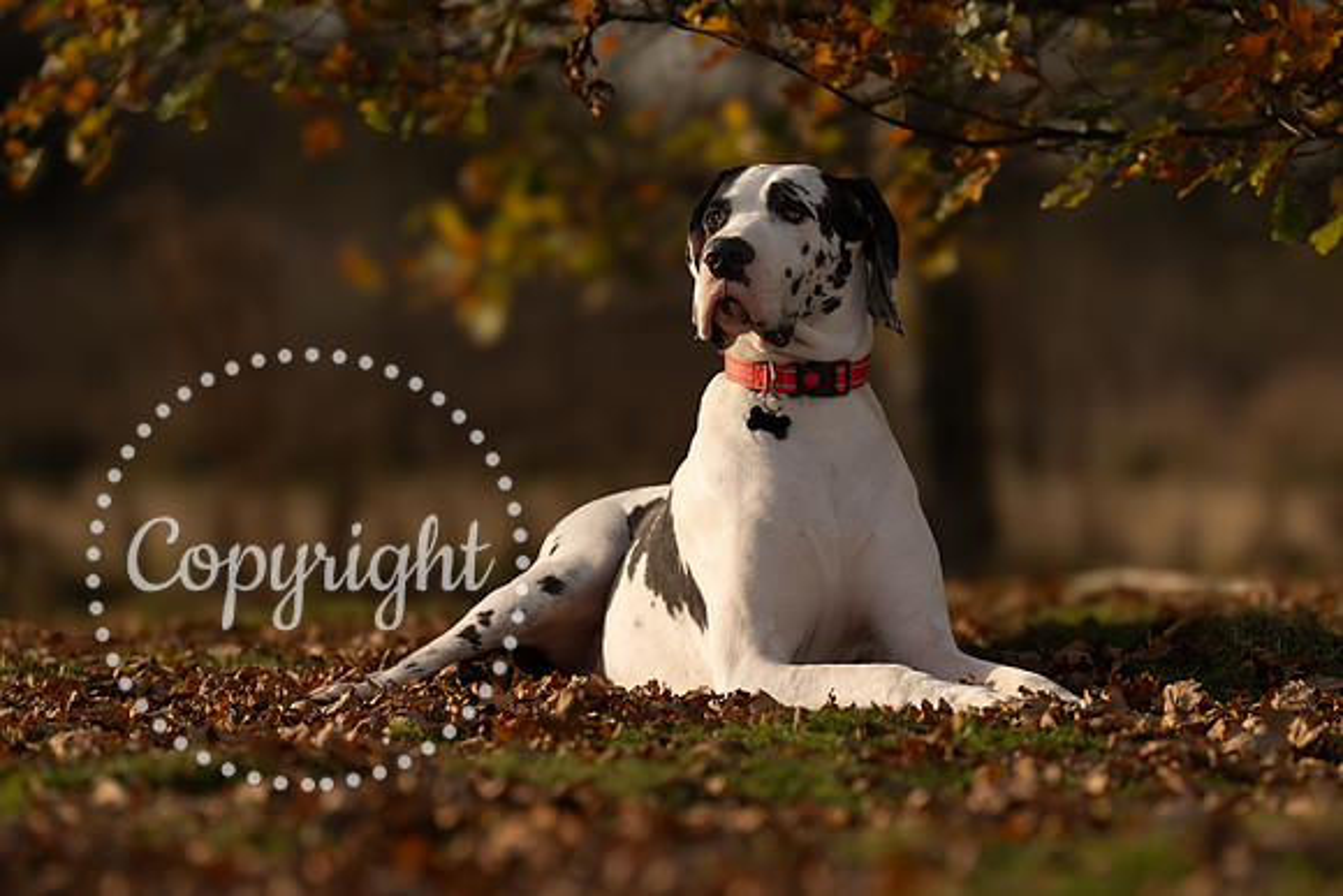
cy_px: 483
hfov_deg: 9.8
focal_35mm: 209
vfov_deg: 6.6
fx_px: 7799
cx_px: 735
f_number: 4
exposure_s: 1/1600
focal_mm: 191
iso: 200
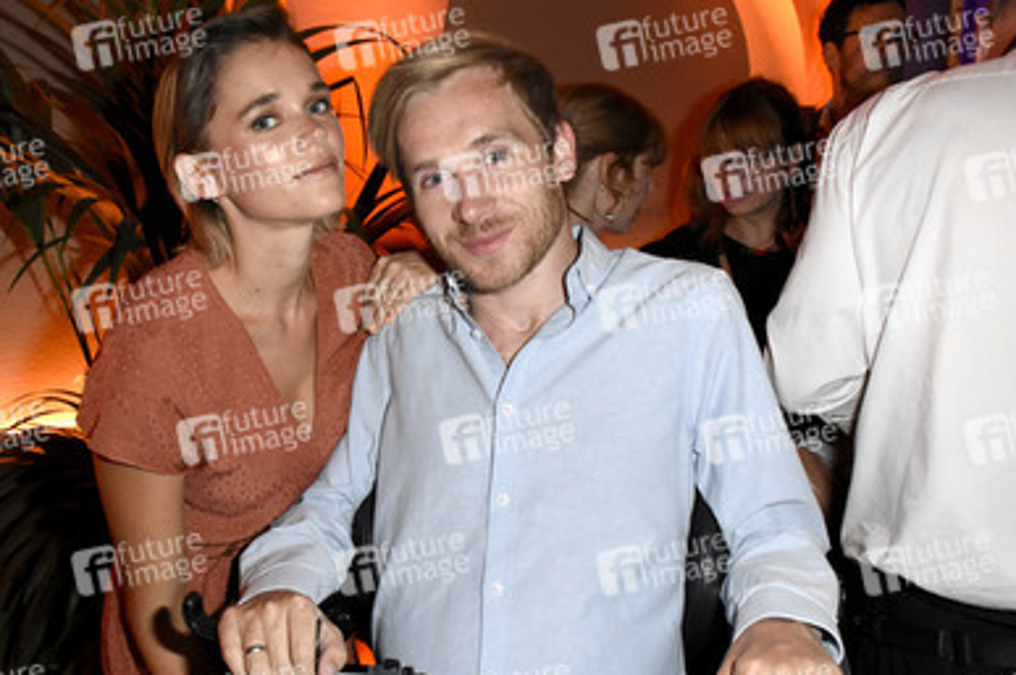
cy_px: 368
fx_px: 987
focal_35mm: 35
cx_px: 437
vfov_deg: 37.7
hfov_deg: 54.3
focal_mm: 20
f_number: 6.3
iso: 3200
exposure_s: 1/60
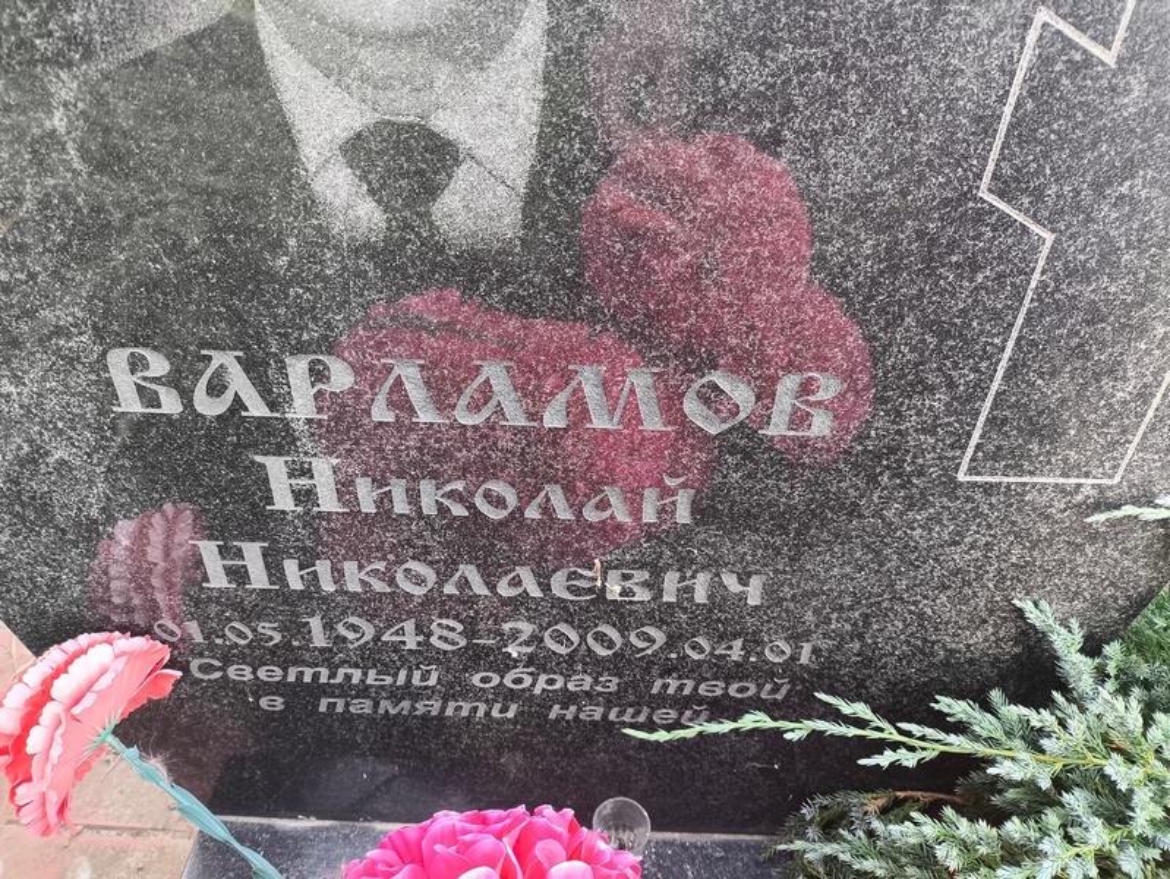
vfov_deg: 54.9
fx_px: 845
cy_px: 440
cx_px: 585
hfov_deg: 69.4
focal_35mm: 25
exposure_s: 1/60
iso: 100
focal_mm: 4.71
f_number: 1.7
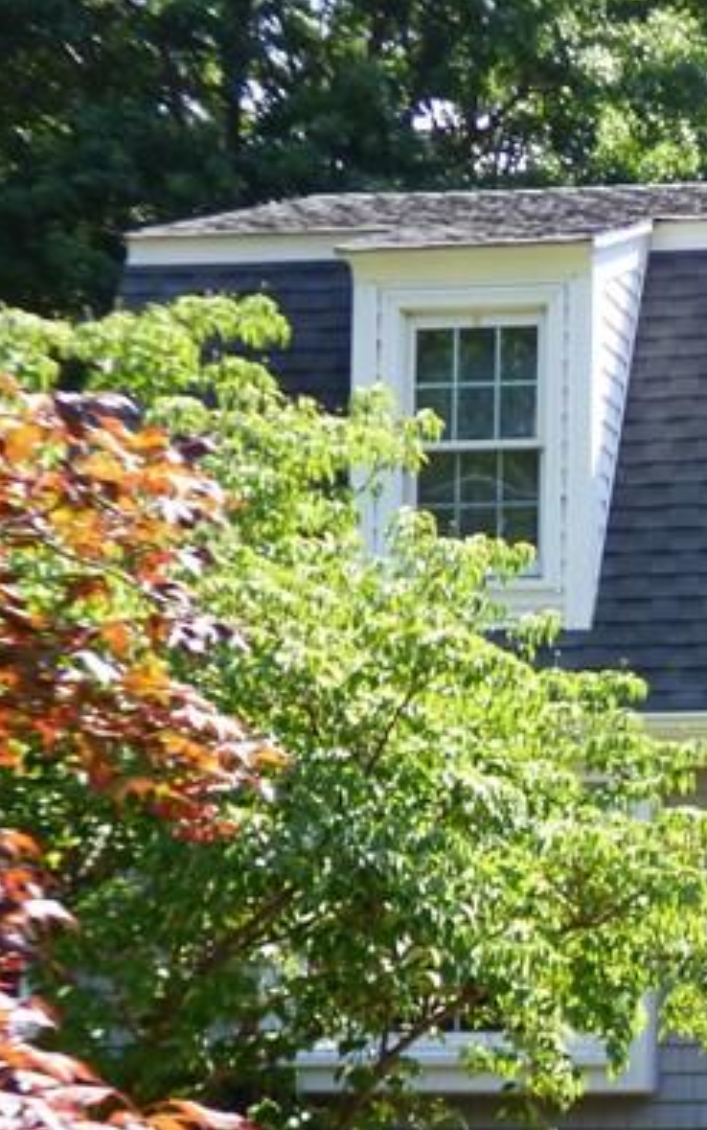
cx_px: 1135
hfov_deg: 14.9
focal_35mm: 80
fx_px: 2464
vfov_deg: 25.4
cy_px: 914
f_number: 3.2
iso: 100
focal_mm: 5.04
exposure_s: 1/320
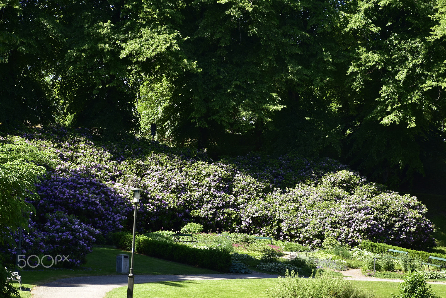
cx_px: 223
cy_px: 149
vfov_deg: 11.7
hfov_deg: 17.5
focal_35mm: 117
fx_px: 1450
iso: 250
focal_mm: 78
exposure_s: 1/400
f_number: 5.3
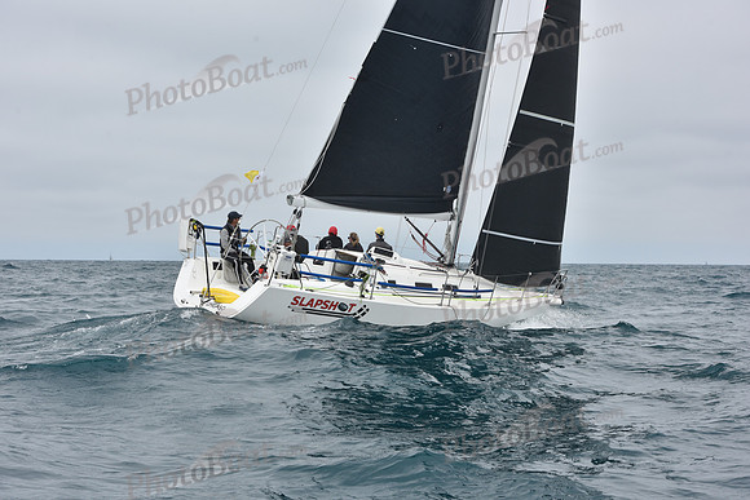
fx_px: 1625
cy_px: 250
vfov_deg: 17.5
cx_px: 375
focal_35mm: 78
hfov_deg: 26.0
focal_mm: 78
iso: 250
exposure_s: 1/800
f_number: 10
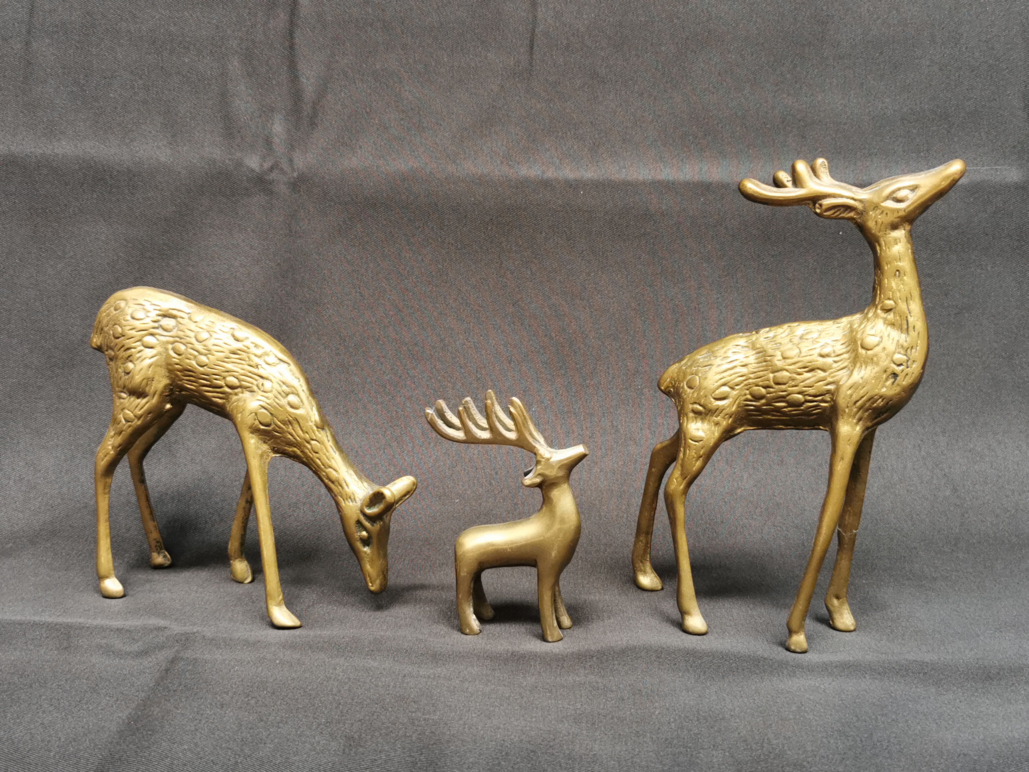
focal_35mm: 47
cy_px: 386
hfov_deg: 40.4
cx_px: 514
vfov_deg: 30.9
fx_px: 1397
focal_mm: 5.58
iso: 160
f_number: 1.8
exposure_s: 1/100
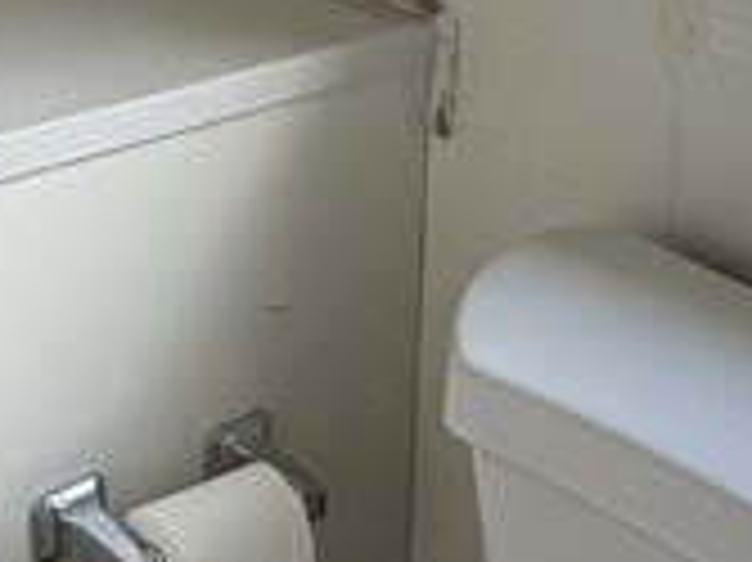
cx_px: 5
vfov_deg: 15.6
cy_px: -306
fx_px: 1867
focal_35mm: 86
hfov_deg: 22.0
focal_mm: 2.22
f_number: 2.2
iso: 100
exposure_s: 1/121
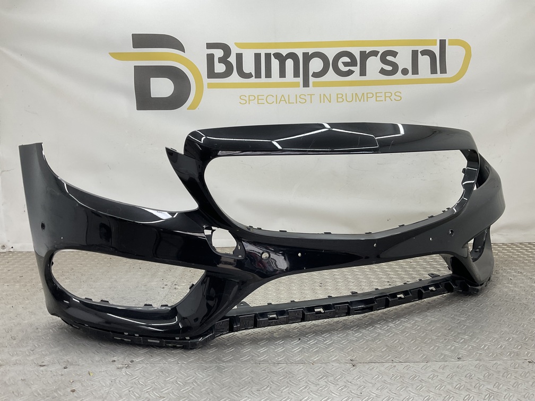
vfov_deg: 48.2
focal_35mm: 29
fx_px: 448
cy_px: 200
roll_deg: +1.0
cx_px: 268
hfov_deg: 61.7
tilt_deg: -7.9
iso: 25
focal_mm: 3
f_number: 1.8
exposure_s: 1/120
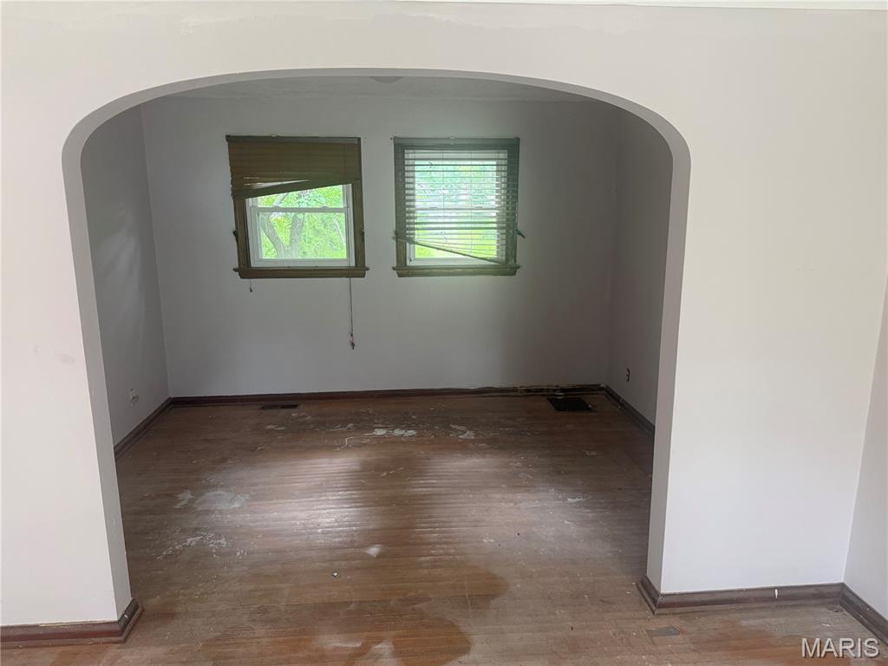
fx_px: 616
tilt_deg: -11.2
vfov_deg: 56.8
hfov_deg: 71.6
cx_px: 444
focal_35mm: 24
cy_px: 333
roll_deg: +0.4
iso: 200
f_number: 1.78
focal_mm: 6.76
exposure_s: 1/60
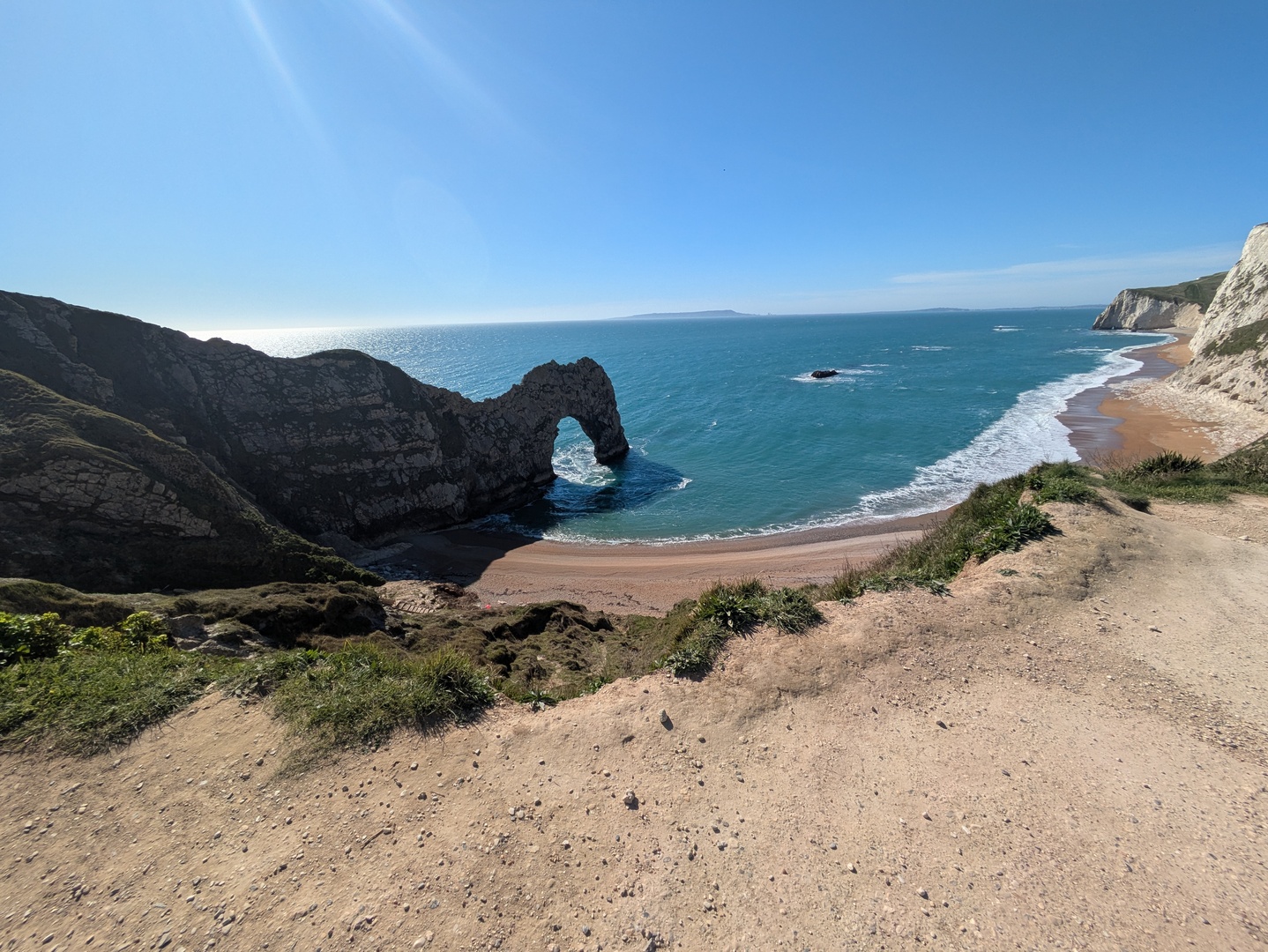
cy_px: 476
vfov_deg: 85.7
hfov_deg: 102.0
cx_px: 634
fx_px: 513
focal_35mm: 14
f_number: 2.2
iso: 53
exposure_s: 1/3205
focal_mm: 1.83
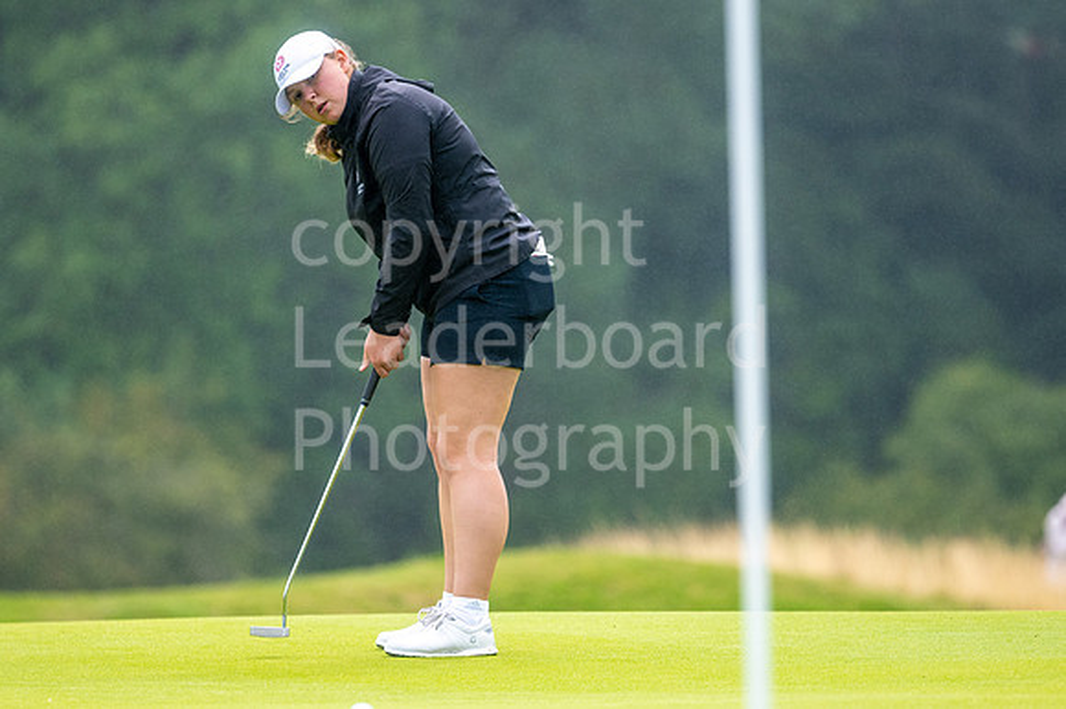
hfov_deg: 4.6
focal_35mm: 450
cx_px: 533
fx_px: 13317
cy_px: 354
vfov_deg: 3.1
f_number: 4.5
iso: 320
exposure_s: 1/1250
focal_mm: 300
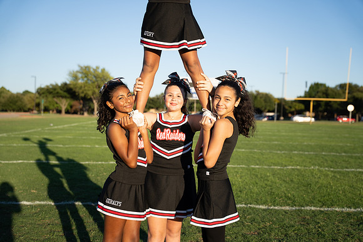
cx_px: 182
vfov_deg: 29.0
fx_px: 469
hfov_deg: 42.3
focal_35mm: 46
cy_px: 121
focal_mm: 46.5
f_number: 2.8
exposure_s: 1/1600
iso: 160
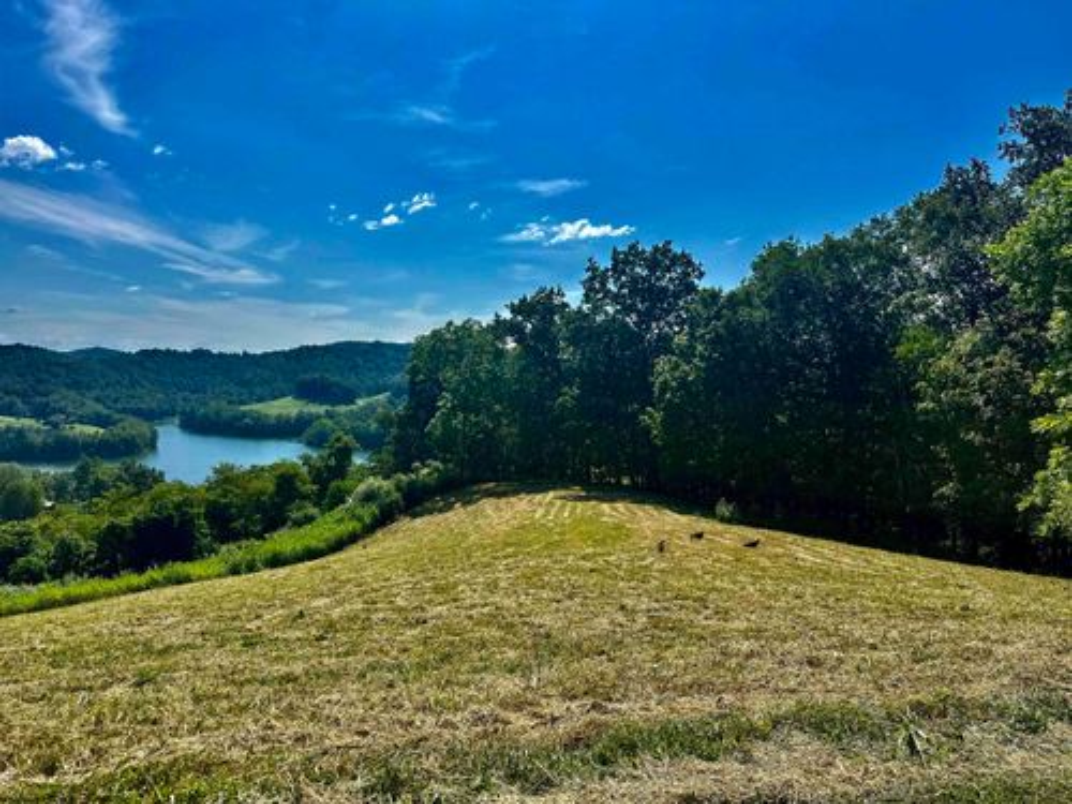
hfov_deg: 71.6
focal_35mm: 24
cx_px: 536
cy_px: 402
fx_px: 743
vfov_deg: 56.8
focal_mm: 6.86
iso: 80
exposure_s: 1/8197
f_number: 1.78
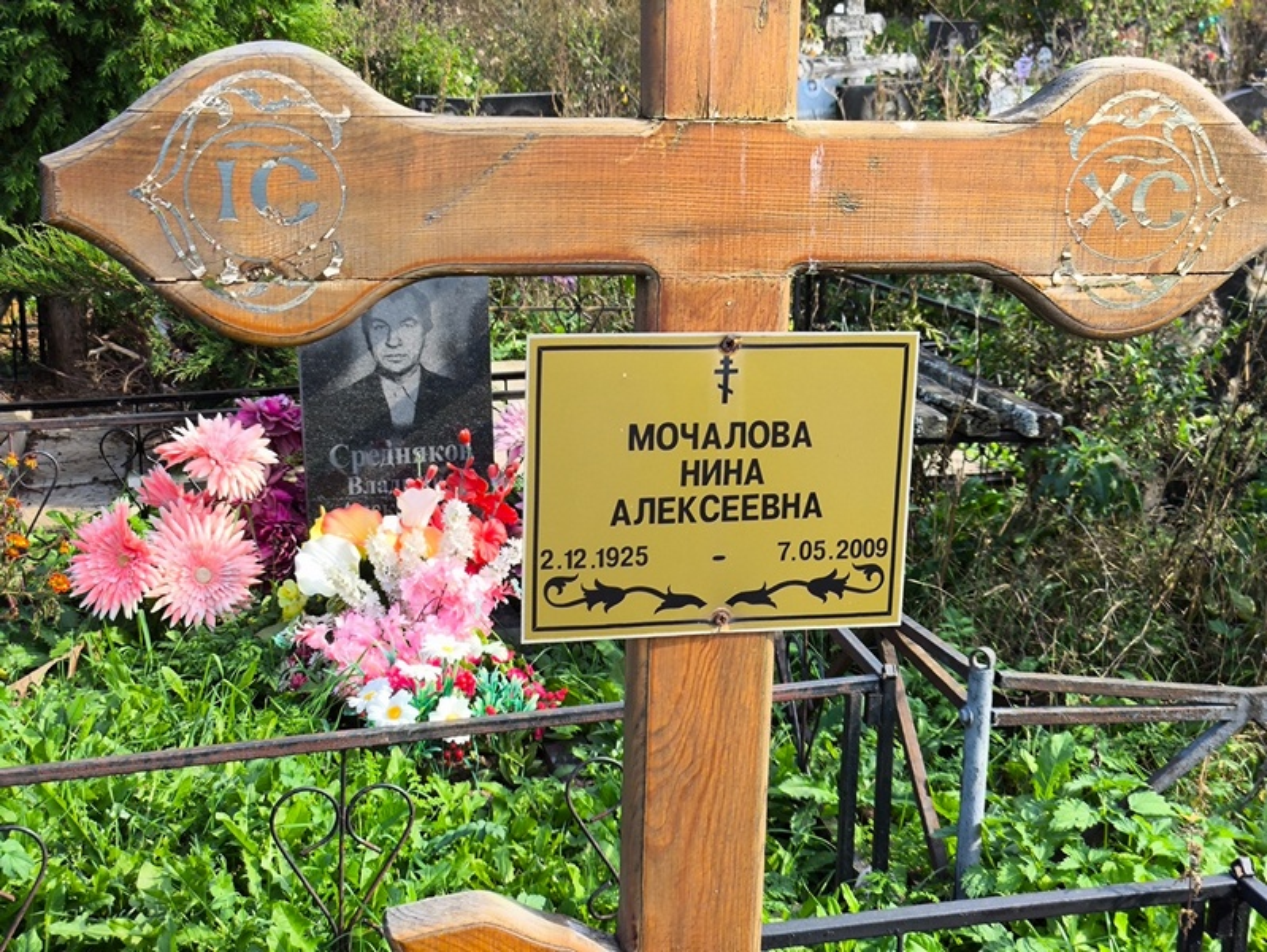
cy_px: 476
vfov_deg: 29.1
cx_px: 634
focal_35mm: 50
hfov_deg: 38.2
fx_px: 1831
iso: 50
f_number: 1.7
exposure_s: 1/550
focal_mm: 4.71
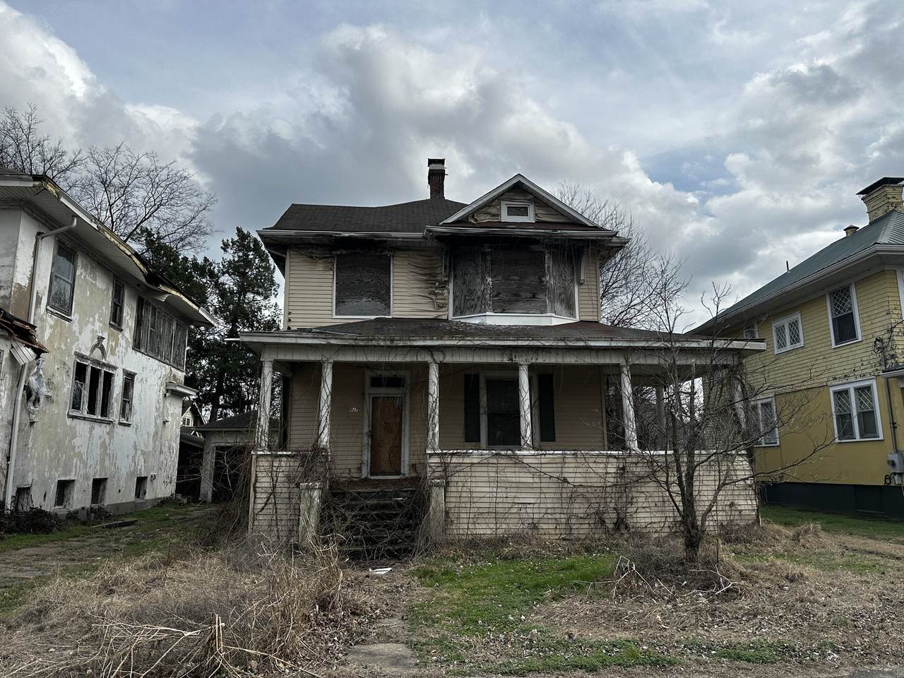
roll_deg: +0.4
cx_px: 452
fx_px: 627
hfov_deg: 71.6
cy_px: 339
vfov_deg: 56.8
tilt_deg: +12.3
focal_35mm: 24
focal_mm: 6.86
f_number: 1.78
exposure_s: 1/3861
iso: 80
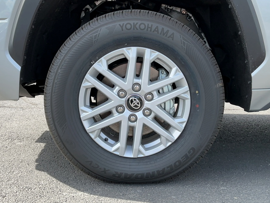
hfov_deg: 52.6
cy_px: 94
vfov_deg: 40.7
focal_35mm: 35
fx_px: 273
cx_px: 131
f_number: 1.8
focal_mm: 3
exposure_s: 1/478
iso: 25
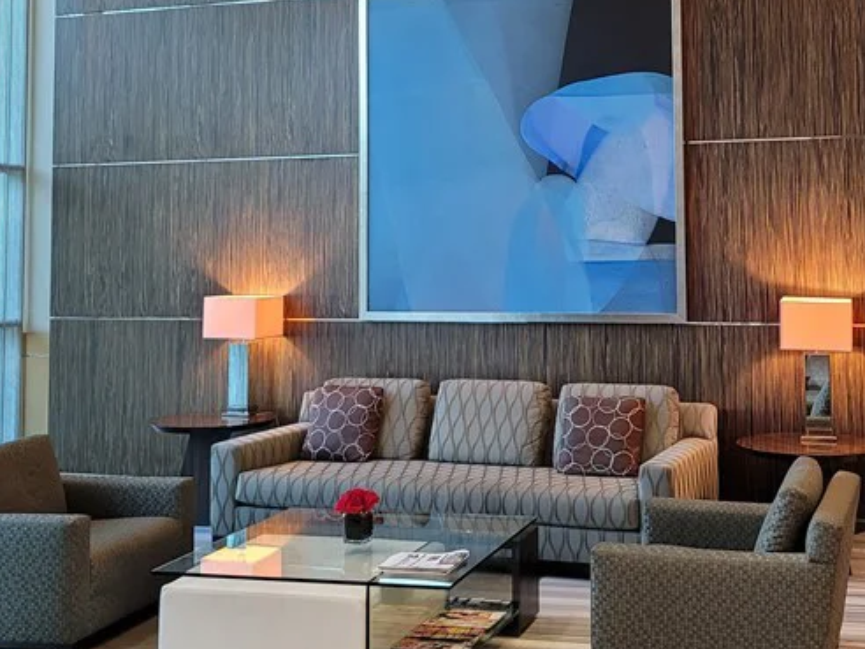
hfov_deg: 36.6
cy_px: 162
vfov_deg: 27.6
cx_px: 542
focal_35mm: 52
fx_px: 1299
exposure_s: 1/39
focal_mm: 7
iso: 320
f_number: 1.8
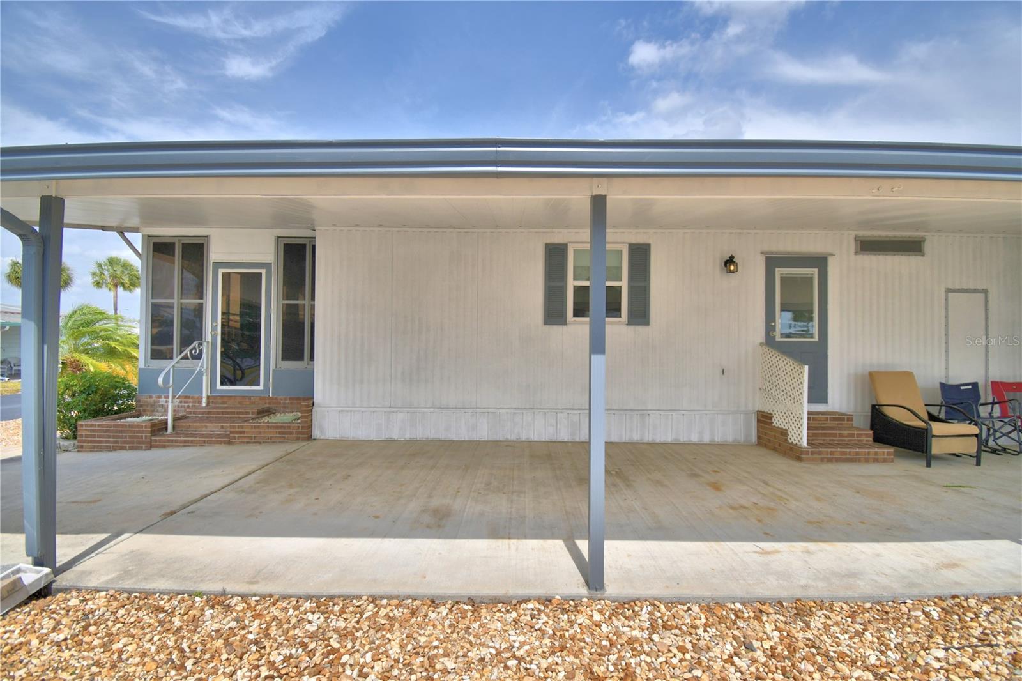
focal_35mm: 15
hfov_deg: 100.4
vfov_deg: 77.3
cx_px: 511
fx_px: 426
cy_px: 340
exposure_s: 1/1000
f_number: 4.5
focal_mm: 10
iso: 100
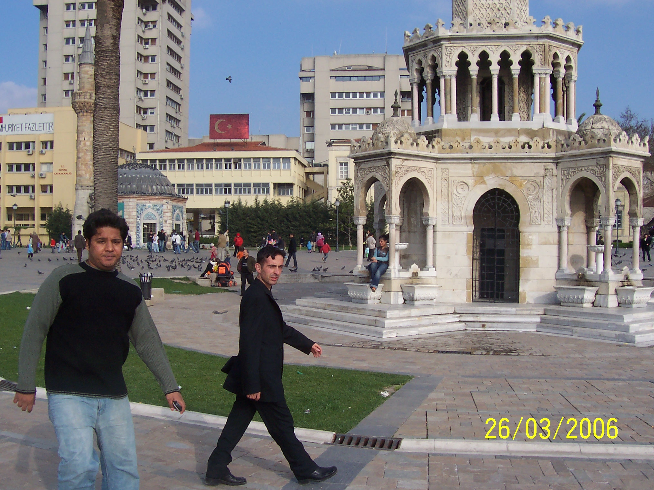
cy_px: 245
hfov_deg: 50.1
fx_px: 699
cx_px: 327
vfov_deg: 38.7
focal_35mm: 37
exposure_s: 1/500
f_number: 5.6
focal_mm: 5.6
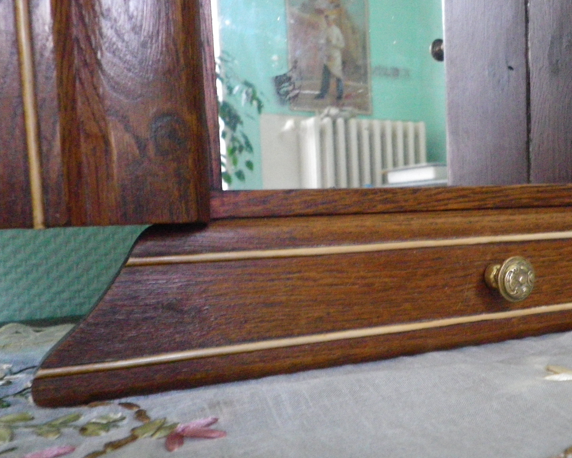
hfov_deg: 47.0
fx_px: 643
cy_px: 272
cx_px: 392
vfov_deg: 39.0
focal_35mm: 38
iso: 800
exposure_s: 1/13
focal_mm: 4.9
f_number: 2.6
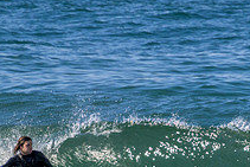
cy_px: 214
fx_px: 15253
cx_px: 168
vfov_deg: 0.6
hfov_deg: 0.9
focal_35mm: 2195
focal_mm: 800
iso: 1100
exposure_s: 1/2000
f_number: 11
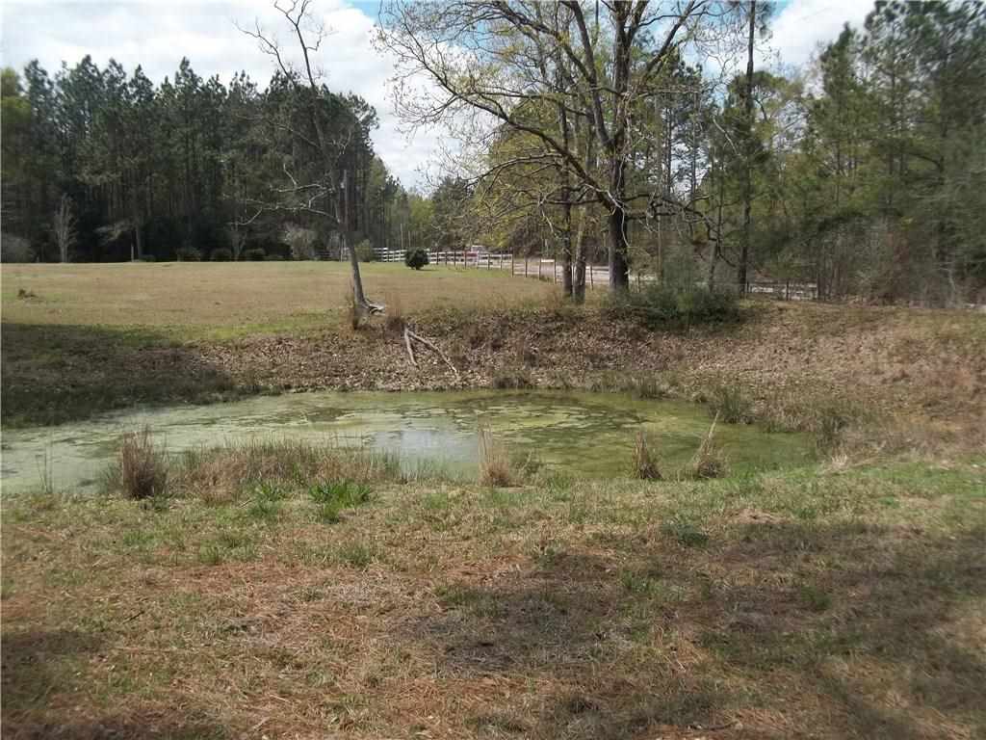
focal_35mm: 32
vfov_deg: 44.2
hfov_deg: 56.8
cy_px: 370
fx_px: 911
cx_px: 493
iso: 80
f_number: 8.8
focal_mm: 5.7
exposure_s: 1/160
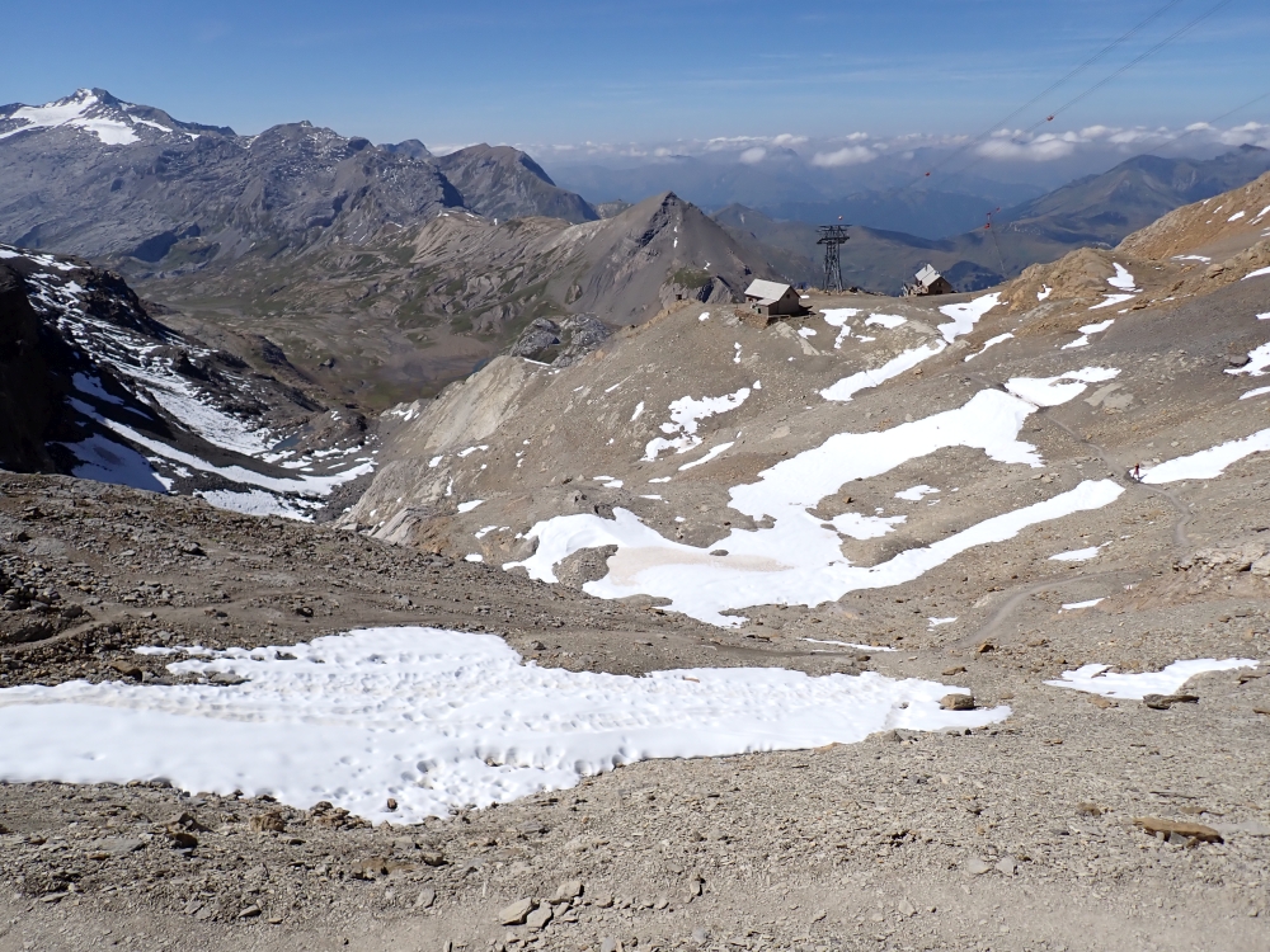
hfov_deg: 69.4
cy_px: 476
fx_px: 917
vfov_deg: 54.9
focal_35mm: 25
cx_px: 635
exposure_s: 1/500
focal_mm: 4.5
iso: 100
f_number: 8
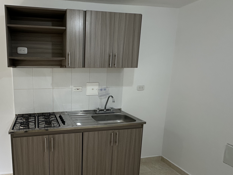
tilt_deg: -8.5
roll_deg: -0.5
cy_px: 96
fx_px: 155
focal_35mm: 23
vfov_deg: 58.8
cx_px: 64
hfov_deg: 69.9
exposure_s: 1/99
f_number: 2.2
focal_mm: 2.22
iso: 125
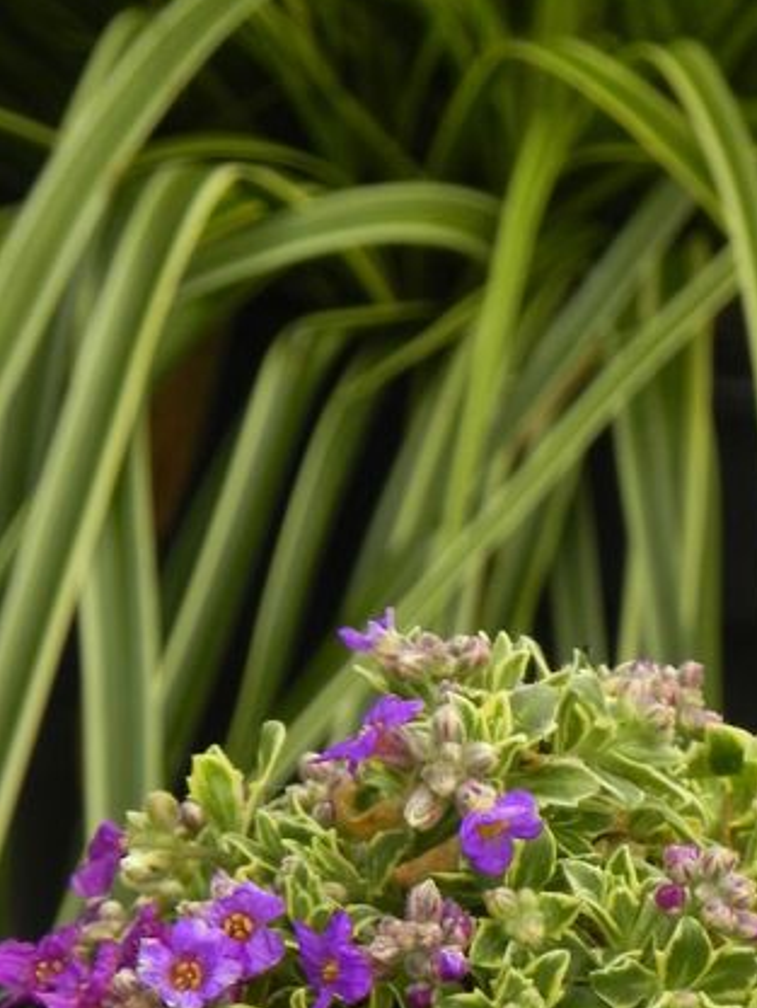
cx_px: 491
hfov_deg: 4.8
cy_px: 935
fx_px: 9064
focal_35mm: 311
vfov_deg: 6.4
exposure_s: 1/200
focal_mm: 28.8
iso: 160
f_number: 5
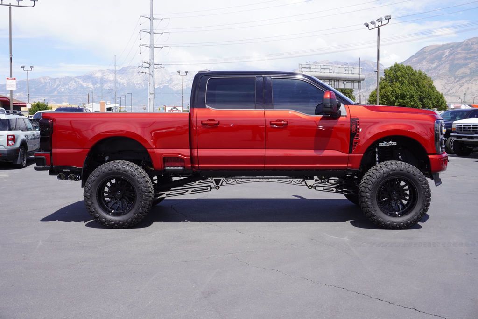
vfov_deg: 34.3
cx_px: 239
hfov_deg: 49.5
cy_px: 160
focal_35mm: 39
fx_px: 518
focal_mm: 26
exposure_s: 1/125
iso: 100
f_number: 9
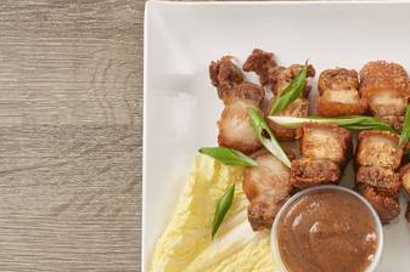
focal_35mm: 98
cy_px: 162
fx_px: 1115
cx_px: 391
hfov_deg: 20.3
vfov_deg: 13.9
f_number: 11
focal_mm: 50
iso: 320
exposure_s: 1/250
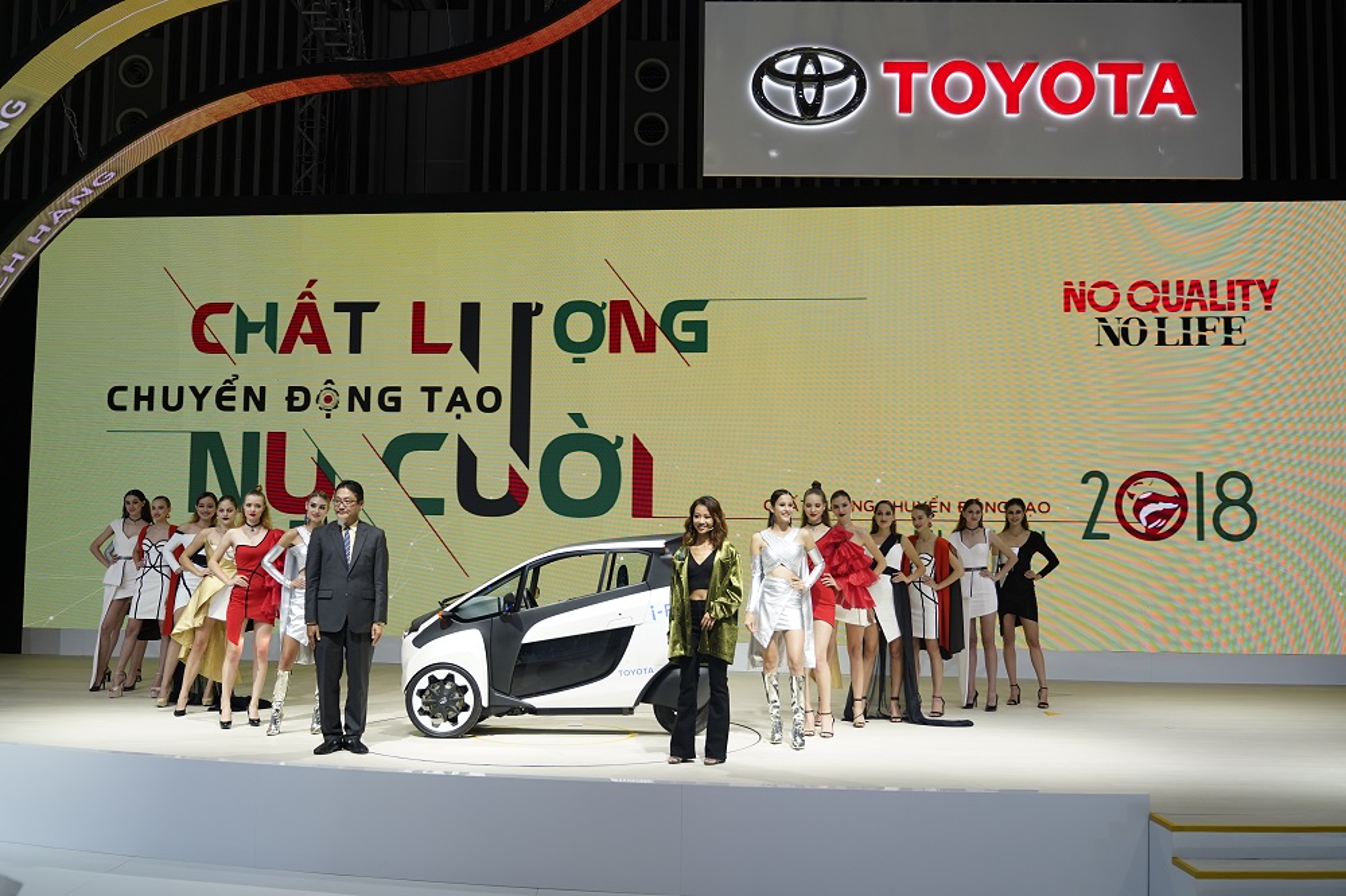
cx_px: 673
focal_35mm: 35
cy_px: 448
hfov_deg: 54.5
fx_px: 1308
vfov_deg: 37.8
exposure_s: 1/100
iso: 640
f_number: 4
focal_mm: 35
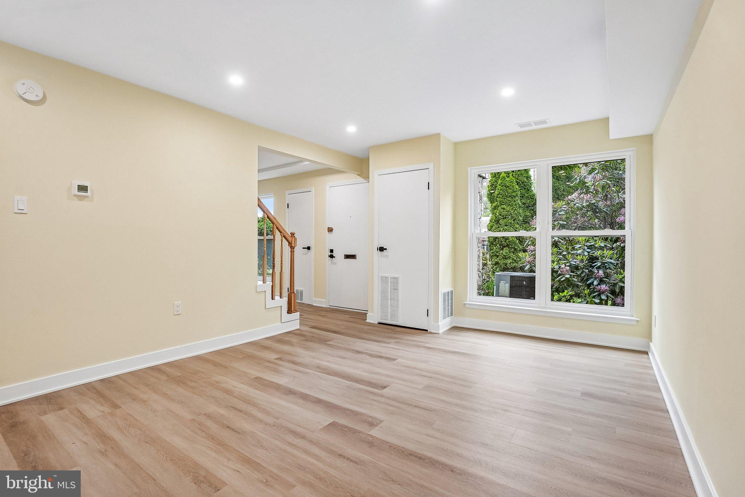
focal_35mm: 16
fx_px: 331
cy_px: 248
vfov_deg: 73.7
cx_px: 372
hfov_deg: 96.7
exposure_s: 1/25
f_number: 8
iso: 400
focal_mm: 16
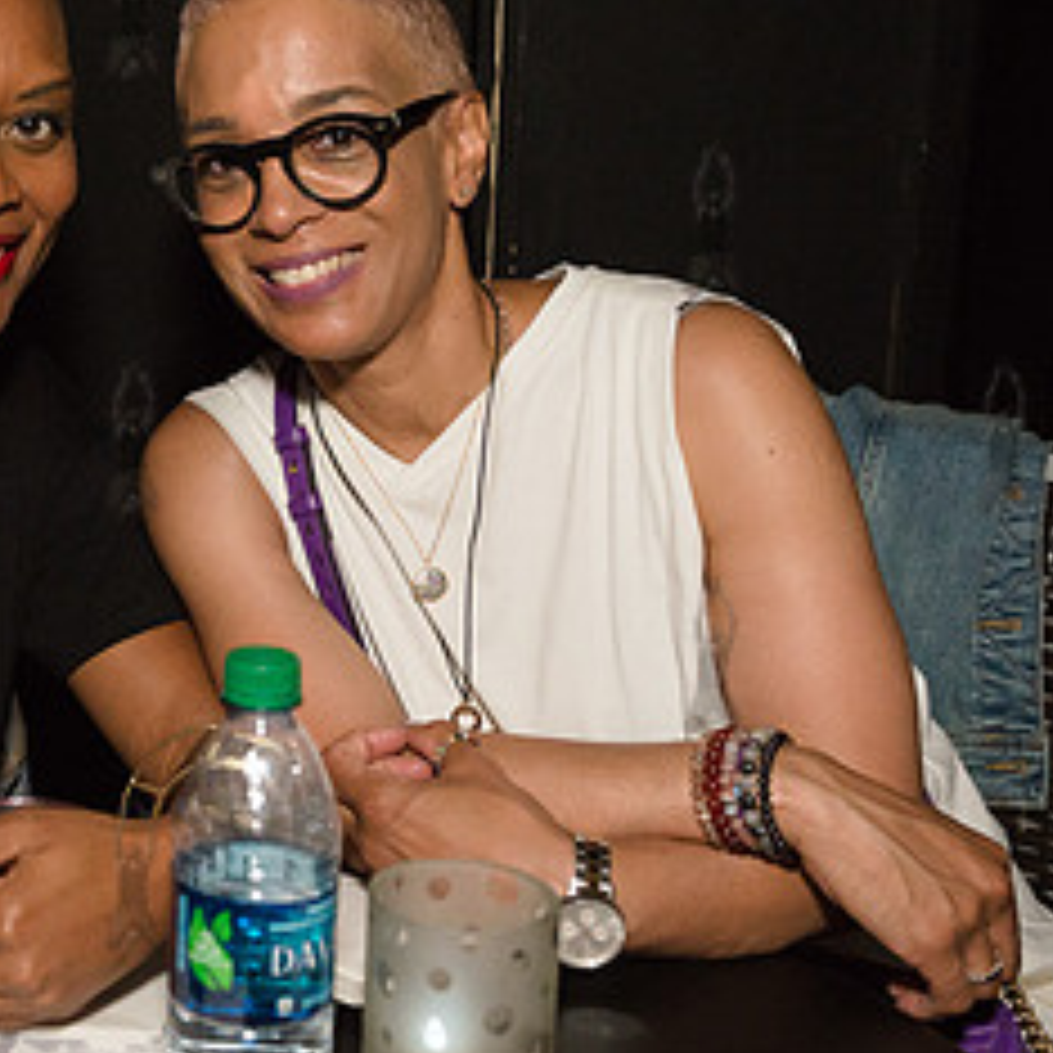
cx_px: 130
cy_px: 434
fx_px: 2099
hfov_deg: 27.3
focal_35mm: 61
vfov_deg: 28.1
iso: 2500
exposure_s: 1/400
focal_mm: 29
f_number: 4
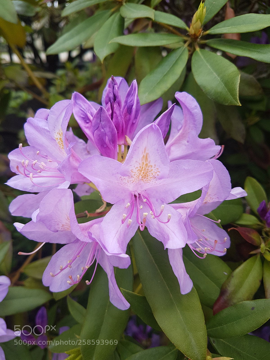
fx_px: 270
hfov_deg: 53.1
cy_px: 180
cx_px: 135
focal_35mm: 26
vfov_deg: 67.3
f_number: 1.7
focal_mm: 4.2
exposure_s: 1/299
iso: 40
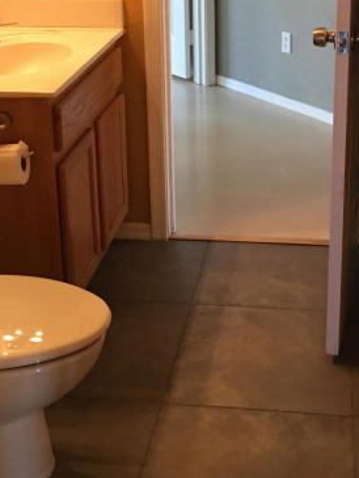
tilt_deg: -15.6
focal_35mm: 61
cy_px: 94
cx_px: 217
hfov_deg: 24.0
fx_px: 843
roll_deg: +1.1
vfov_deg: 30.9
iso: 80
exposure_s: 1/15
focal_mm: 4.15
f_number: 2.2
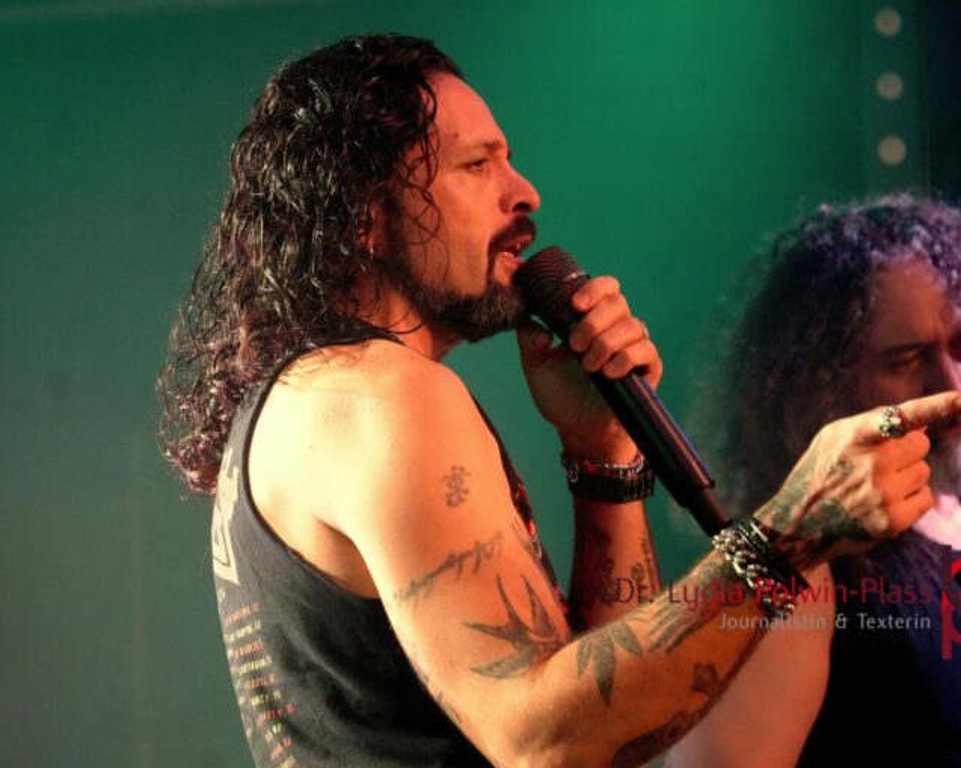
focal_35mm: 250
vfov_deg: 6.2
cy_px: 385
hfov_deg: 7.7
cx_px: 445
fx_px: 7095
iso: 6400
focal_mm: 147
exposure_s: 1/125
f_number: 5.6
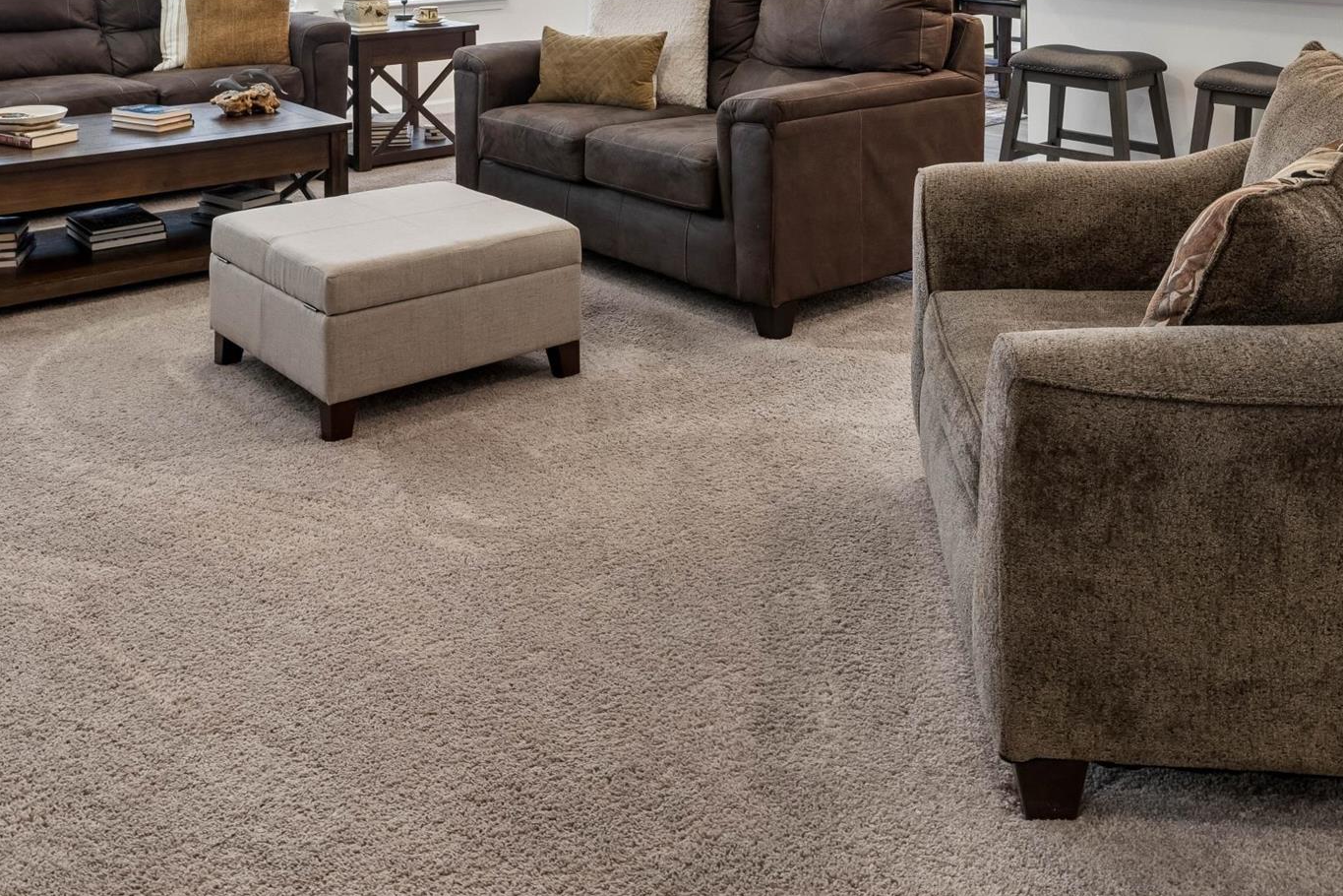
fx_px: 1343
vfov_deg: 32.2
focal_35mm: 36
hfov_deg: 53.1
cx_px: 642
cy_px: -108
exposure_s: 1/4
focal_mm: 16
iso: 400
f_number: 13
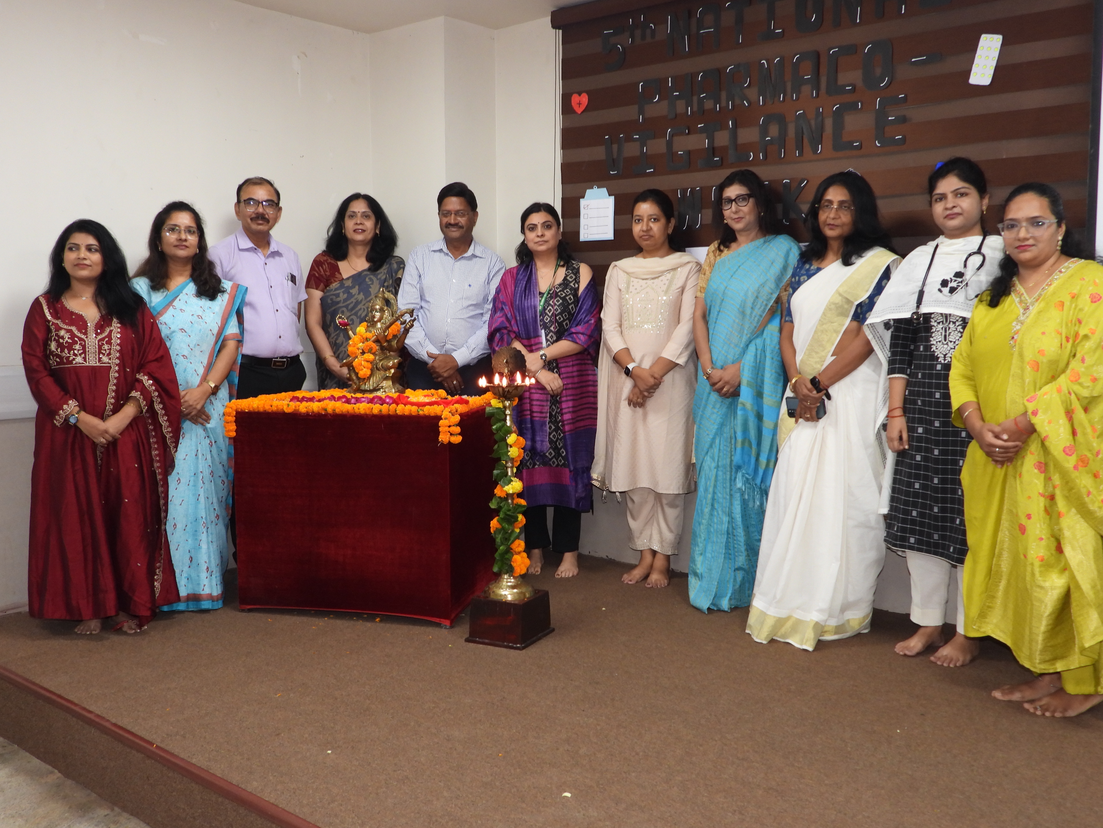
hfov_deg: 56.8
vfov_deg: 44.2
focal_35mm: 32
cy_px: 414
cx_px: 552
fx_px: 1020
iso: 200
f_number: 3.2
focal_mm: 5.8
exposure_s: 1/30
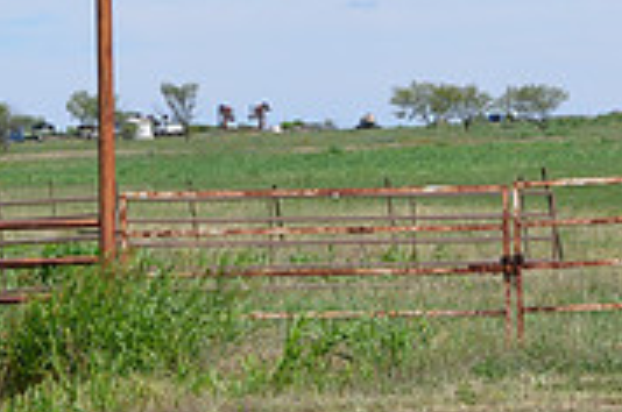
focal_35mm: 186
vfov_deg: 7.3
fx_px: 3208
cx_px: 577
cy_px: -98
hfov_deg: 11.0
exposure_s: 1/320
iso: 100
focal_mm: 38
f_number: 9
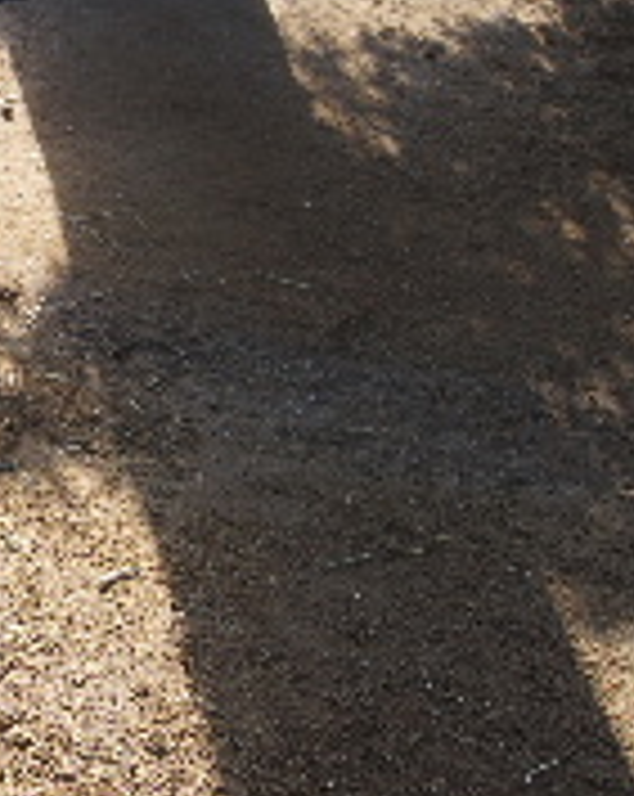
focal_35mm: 77
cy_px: 292
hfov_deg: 17.9
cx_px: -288
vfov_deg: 24.7
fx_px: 1811
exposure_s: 1/100
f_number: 5.6
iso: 100
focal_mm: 22
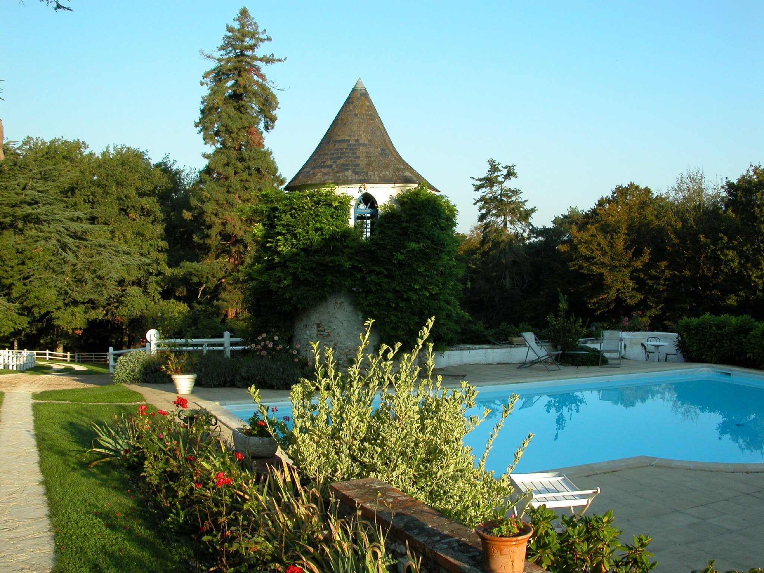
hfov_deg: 52.6
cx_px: 382
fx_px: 772
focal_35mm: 35
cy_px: 286
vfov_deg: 40.7
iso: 100
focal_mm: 8.9
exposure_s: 1/185
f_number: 5
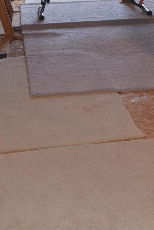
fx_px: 650
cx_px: 155
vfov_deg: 20.0
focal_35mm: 101
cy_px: 50
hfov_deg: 13.3
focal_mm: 25
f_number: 5
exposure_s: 1/100
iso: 800
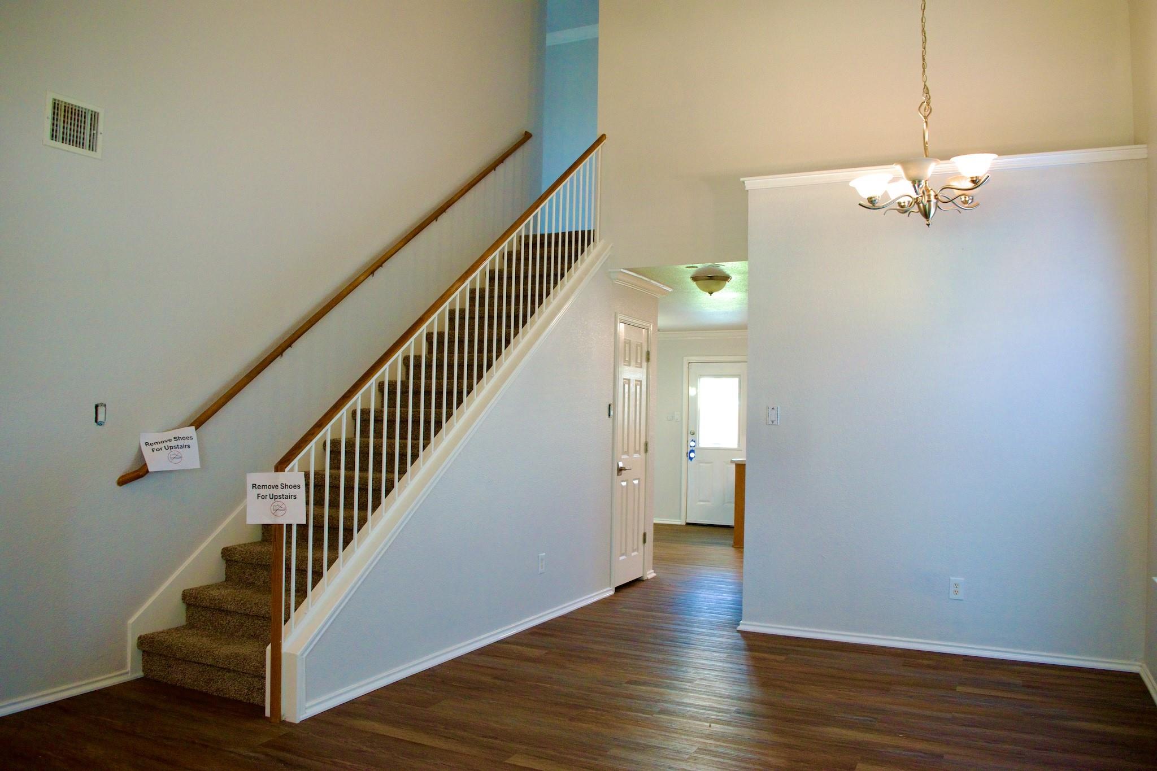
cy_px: 386
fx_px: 868
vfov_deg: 47.9
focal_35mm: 27
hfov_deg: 67.4
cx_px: 578
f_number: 4
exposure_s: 1/60
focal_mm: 18
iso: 400
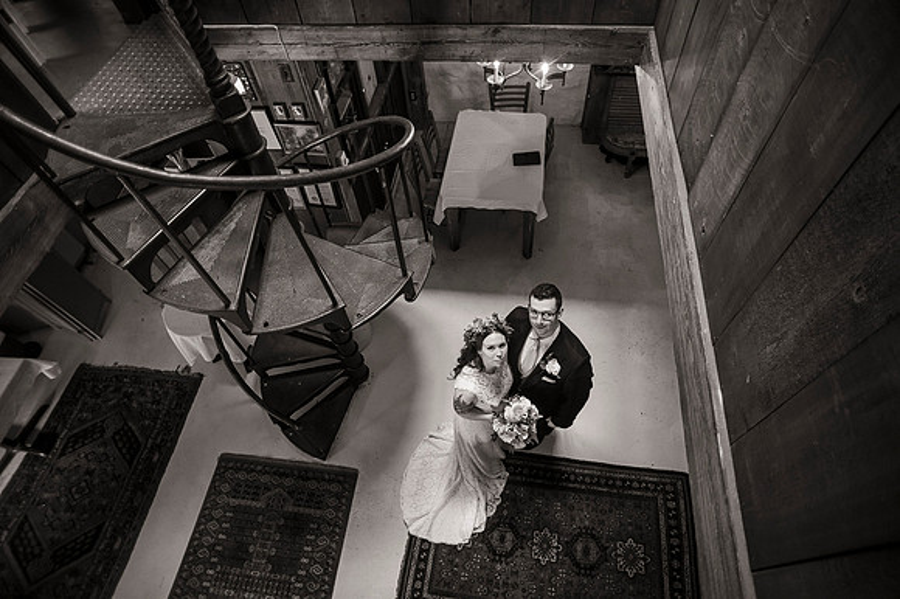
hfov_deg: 84.0
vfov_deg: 61.9
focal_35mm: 20
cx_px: 450
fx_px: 500
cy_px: 300
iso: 1000
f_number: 2.8
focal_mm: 20
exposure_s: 1/80
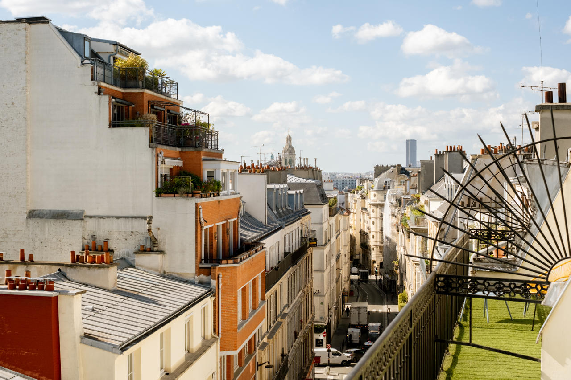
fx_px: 840
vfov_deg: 25.5
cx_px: 286
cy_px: 190
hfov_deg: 37.5
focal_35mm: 53
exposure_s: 1/1250
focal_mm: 35
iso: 640
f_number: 7.1
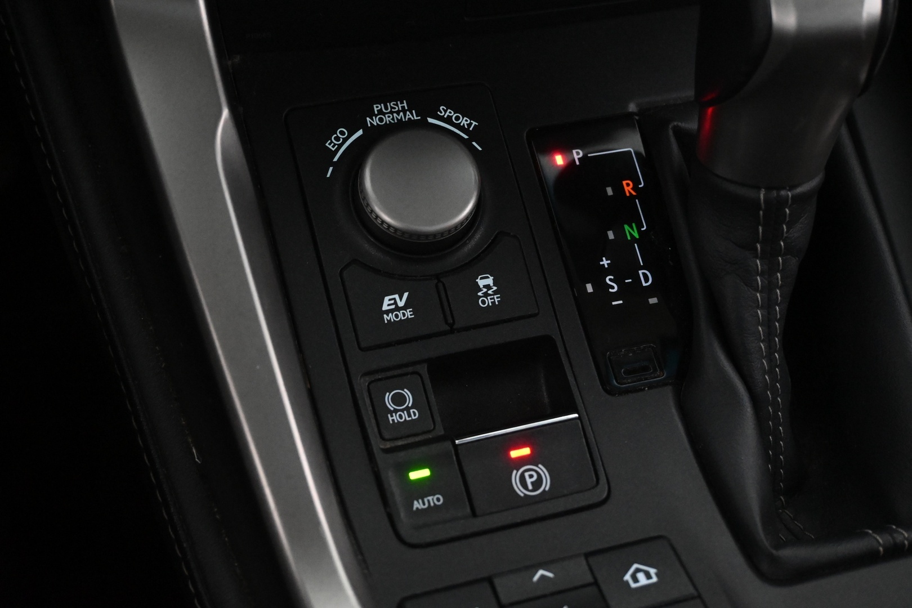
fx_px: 1235
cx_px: 456
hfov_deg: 40.5
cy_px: 304
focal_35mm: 49
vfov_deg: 27.7
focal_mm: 32.5
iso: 5600
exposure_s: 1/50
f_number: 5
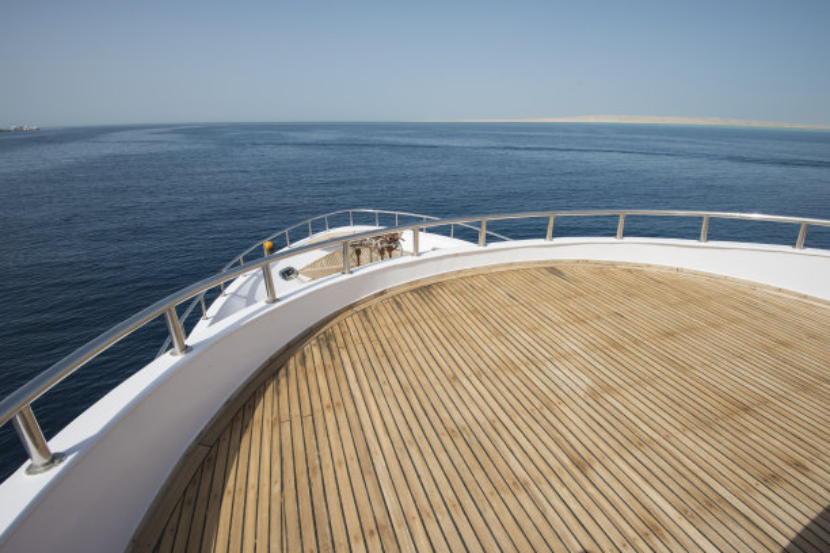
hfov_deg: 96.7
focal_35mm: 16
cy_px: 276
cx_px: 415
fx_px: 369
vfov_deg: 73.7
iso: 200
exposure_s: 1/640
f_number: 11
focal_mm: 16
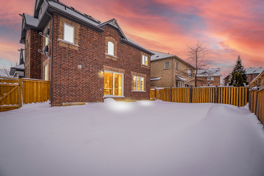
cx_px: 132
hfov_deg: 100.4
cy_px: 88
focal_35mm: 15
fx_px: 110
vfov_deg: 77.4
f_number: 6.3
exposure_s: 1/160
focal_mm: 10
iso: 80
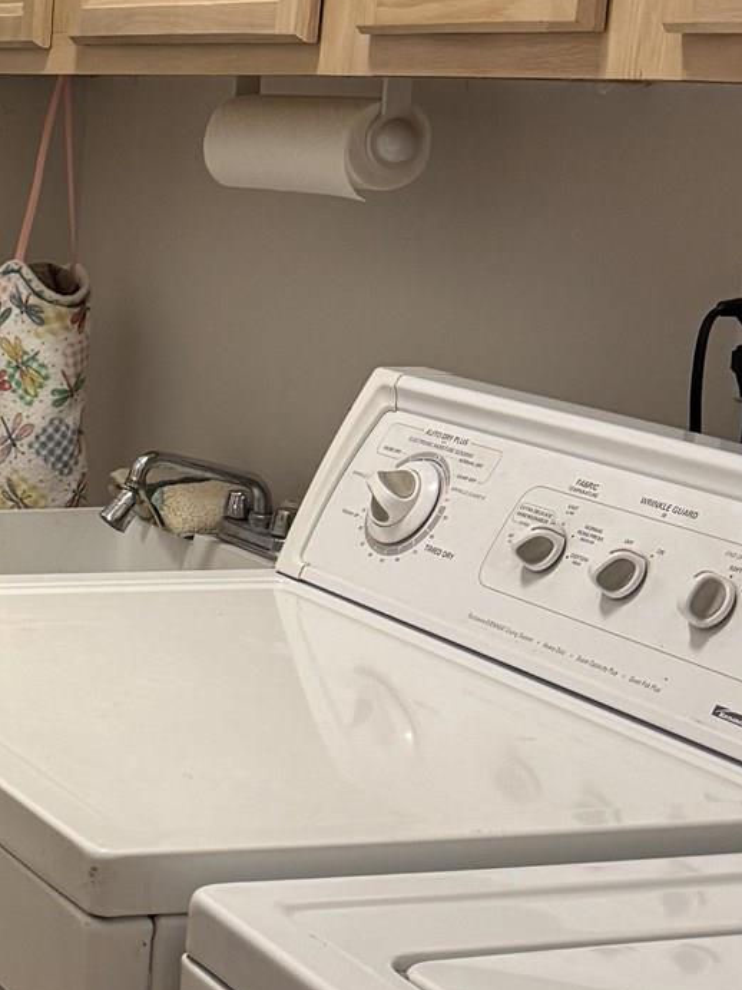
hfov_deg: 16.7
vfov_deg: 24.4
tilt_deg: -8.0
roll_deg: -1.8
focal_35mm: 80
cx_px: -368
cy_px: 413
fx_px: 2287
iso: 250
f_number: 1.78
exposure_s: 1/60
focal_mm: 6.76
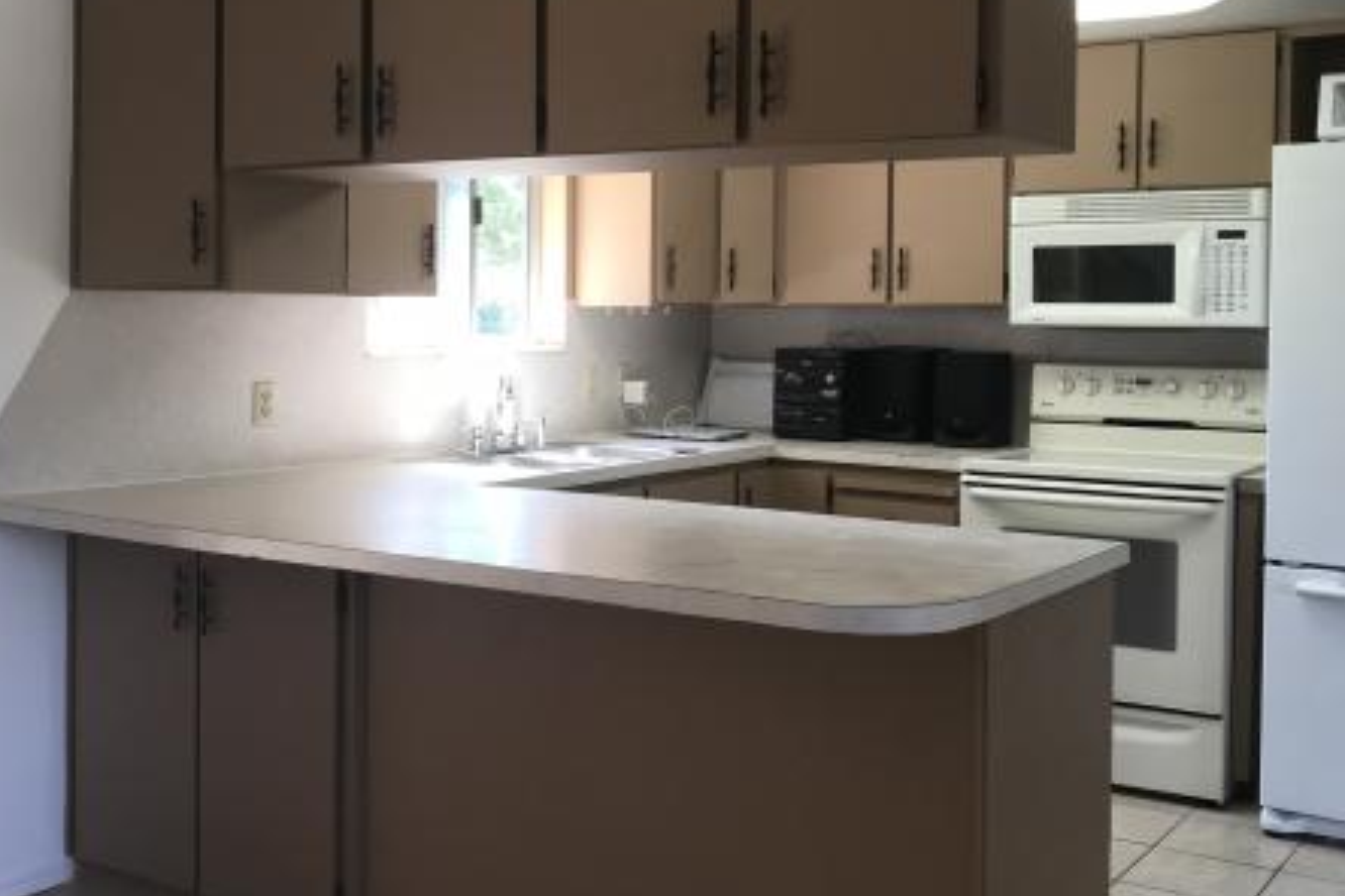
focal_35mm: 42
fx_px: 1569
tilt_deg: -0.4
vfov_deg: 31.8
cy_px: 345
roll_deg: -2.0
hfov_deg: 46.4
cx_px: 691
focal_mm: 3.99
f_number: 1.8
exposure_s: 1/60
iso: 32
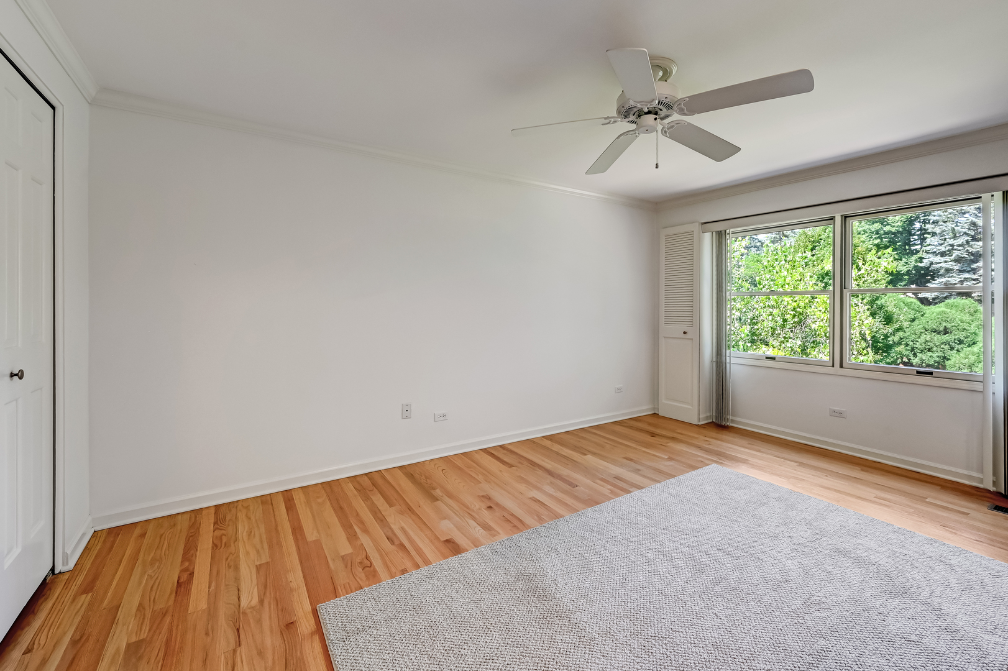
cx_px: 504
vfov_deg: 79.2
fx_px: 406
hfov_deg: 102.3
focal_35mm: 14
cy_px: 336
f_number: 8
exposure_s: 1/13
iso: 400
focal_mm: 14.5
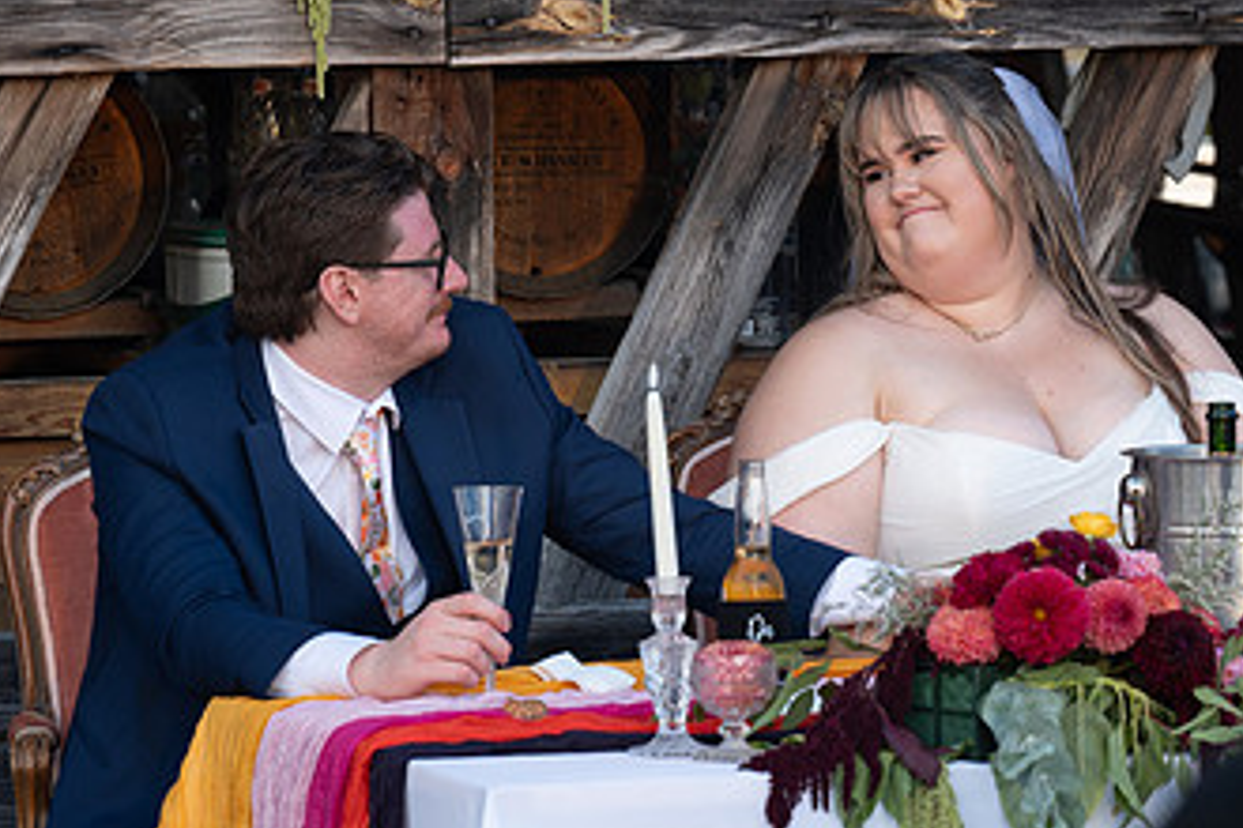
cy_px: 382
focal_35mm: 264
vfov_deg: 5.2
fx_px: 9115
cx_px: 1002
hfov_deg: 7.8
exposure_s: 1/125
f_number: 5.6
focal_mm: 150
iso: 320
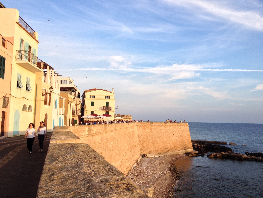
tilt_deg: +2.0
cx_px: 132
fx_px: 266
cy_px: 99
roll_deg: -0.5
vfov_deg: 40.7
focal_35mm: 35
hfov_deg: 52.6
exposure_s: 1/657
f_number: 2.4
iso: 50
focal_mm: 4.28
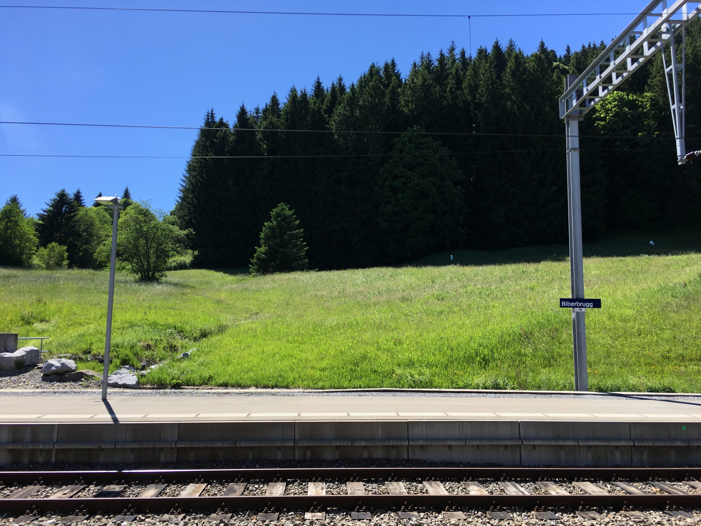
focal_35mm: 29
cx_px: 350
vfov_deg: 48.2
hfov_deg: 61.7
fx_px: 587
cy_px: 263
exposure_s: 1/1040
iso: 25
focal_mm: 4.15
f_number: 2.2
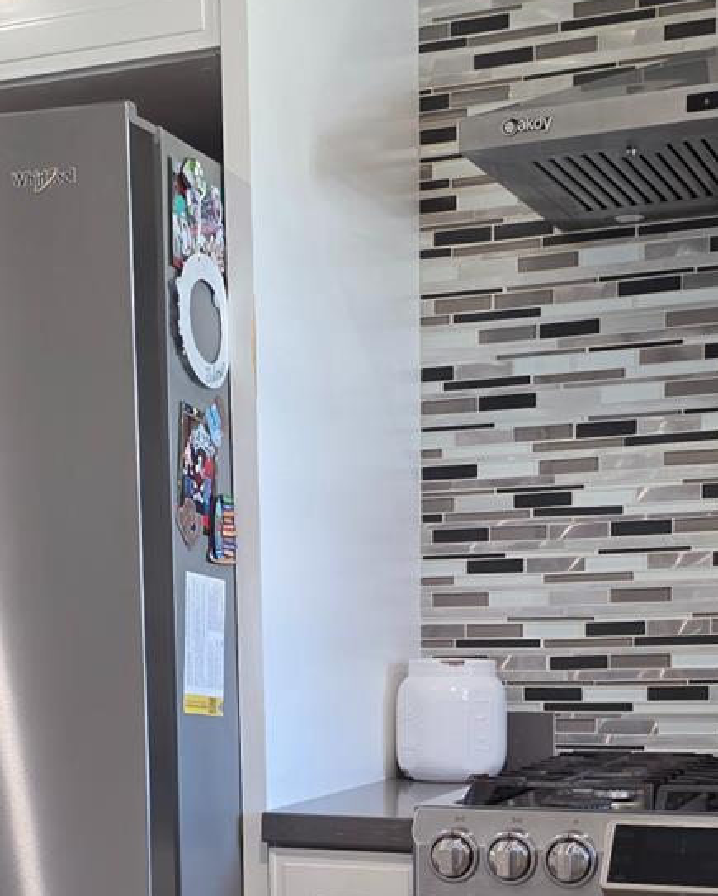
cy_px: 818
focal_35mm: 62
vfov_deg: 29.2
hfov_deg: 24.6
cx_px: 361
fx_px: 1645
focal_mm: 6.25
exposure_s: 1/100
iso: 400
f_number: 1.7
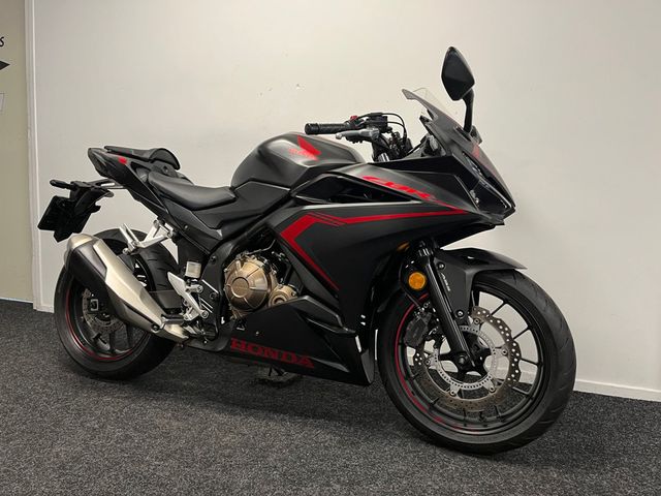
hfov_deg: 67.3
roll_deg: -1.4
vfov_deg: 53.1
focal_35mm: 26
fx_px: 496
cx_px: 330
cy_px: 248
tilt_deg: -5.8
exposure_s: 1/50
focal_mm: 5.1
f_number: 1.6
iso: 100
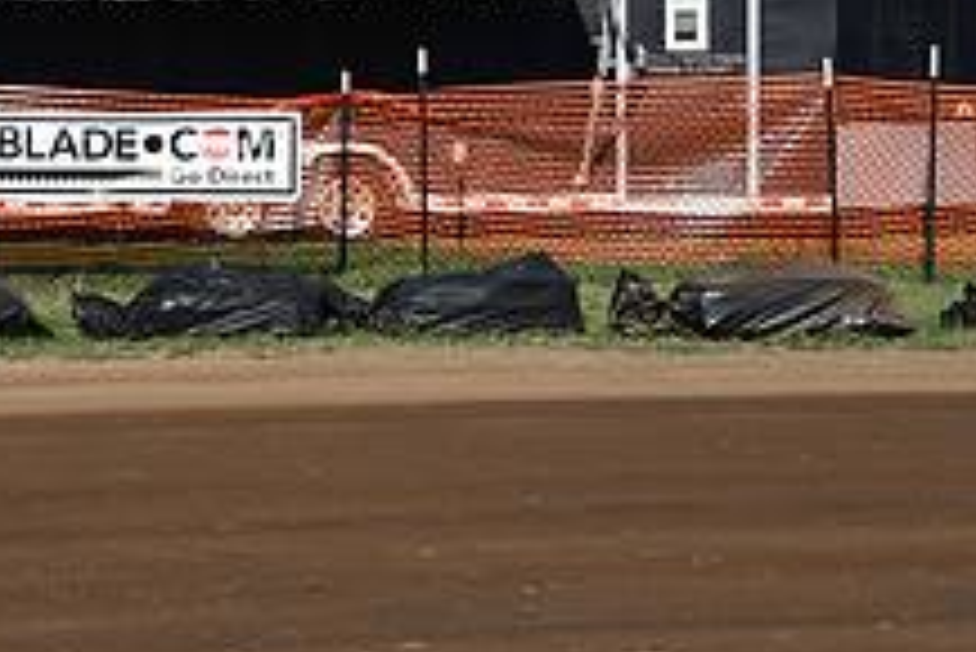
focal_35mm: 128
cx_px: 18
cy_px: 137
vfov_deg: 10.7
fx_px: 3472
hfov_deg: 15.7
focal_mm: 32
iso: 100
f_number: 9
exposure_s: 1/320
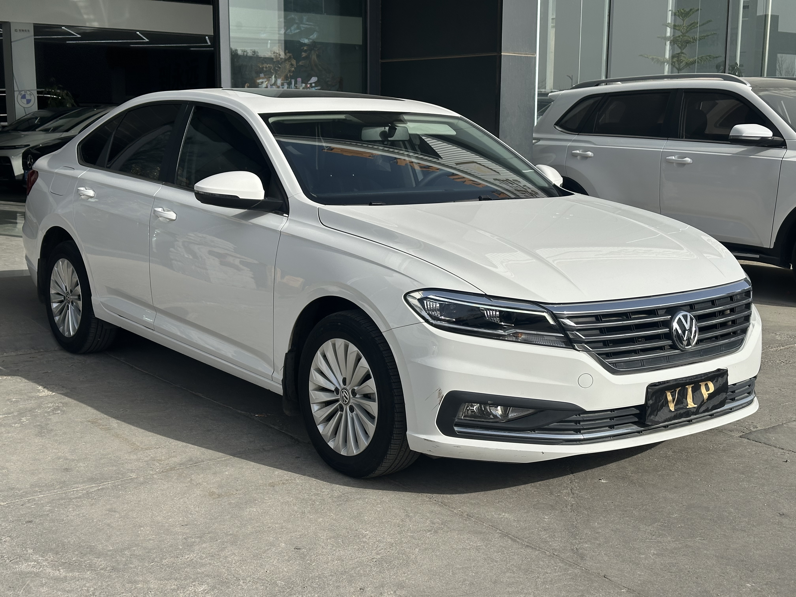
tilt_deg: -9.0
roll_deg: -0.3
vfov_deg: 30.3
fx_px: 1104
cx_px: 398
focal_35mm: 48
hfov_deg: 39.7
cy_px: 298
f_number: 1.78
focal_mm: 6.86
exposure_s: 1/5000
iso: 64
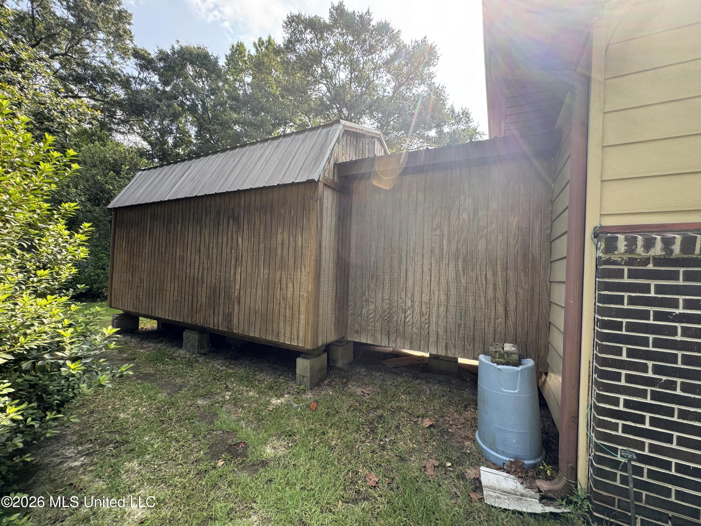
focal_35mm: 14
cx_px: 350
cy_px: 263
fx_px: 284
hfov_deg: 102.1
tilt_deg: +1.9
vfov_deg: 85.7
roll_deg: -4.4
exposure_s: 1/224
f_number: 2.2
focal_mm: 2.22
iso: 40
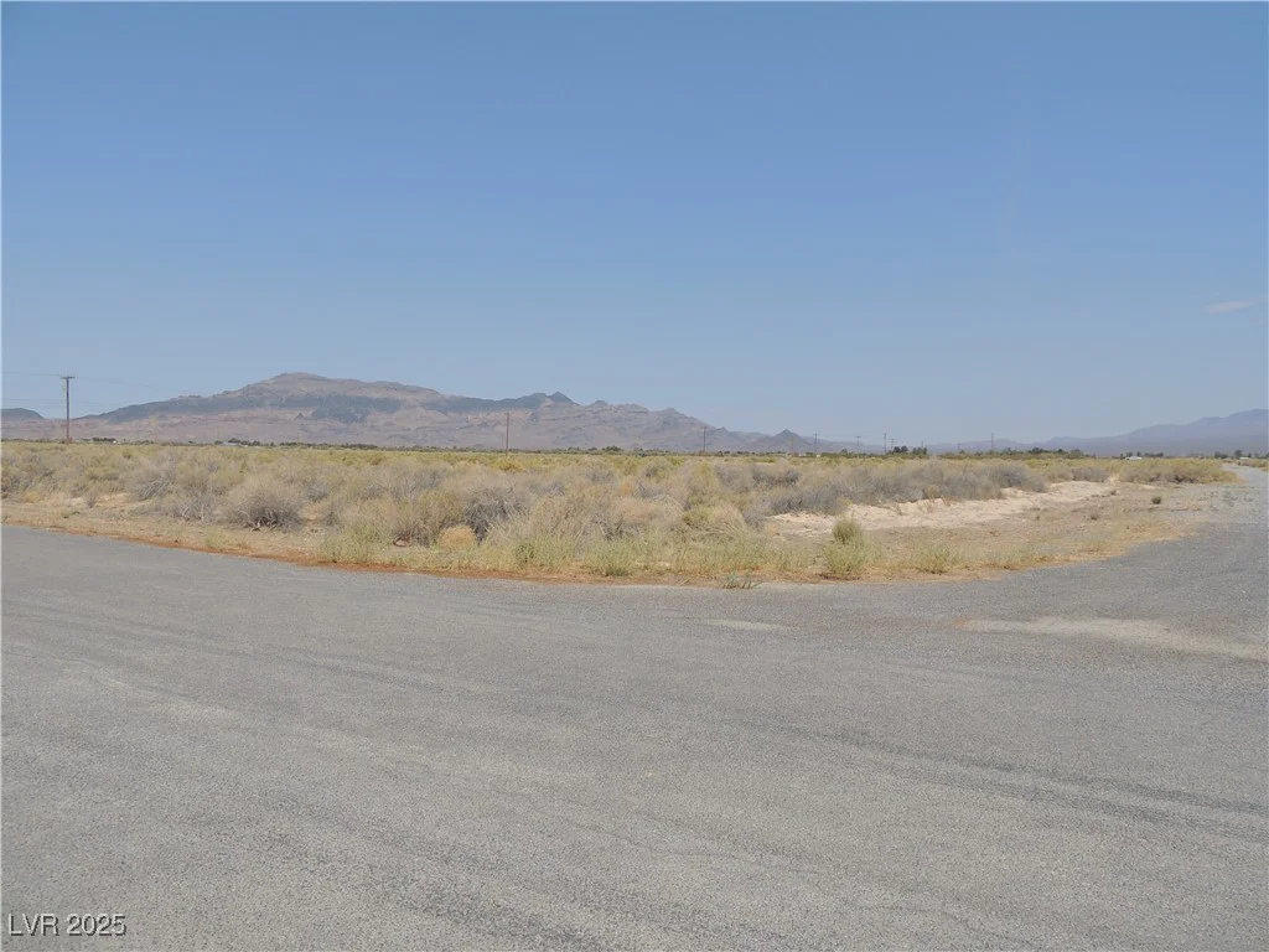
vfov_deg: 56.8
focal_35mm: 24
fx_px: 880
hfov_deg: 71.6
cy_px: 476
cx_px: 634
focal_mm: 4.3
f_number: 3
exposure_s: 1/2000
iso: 100
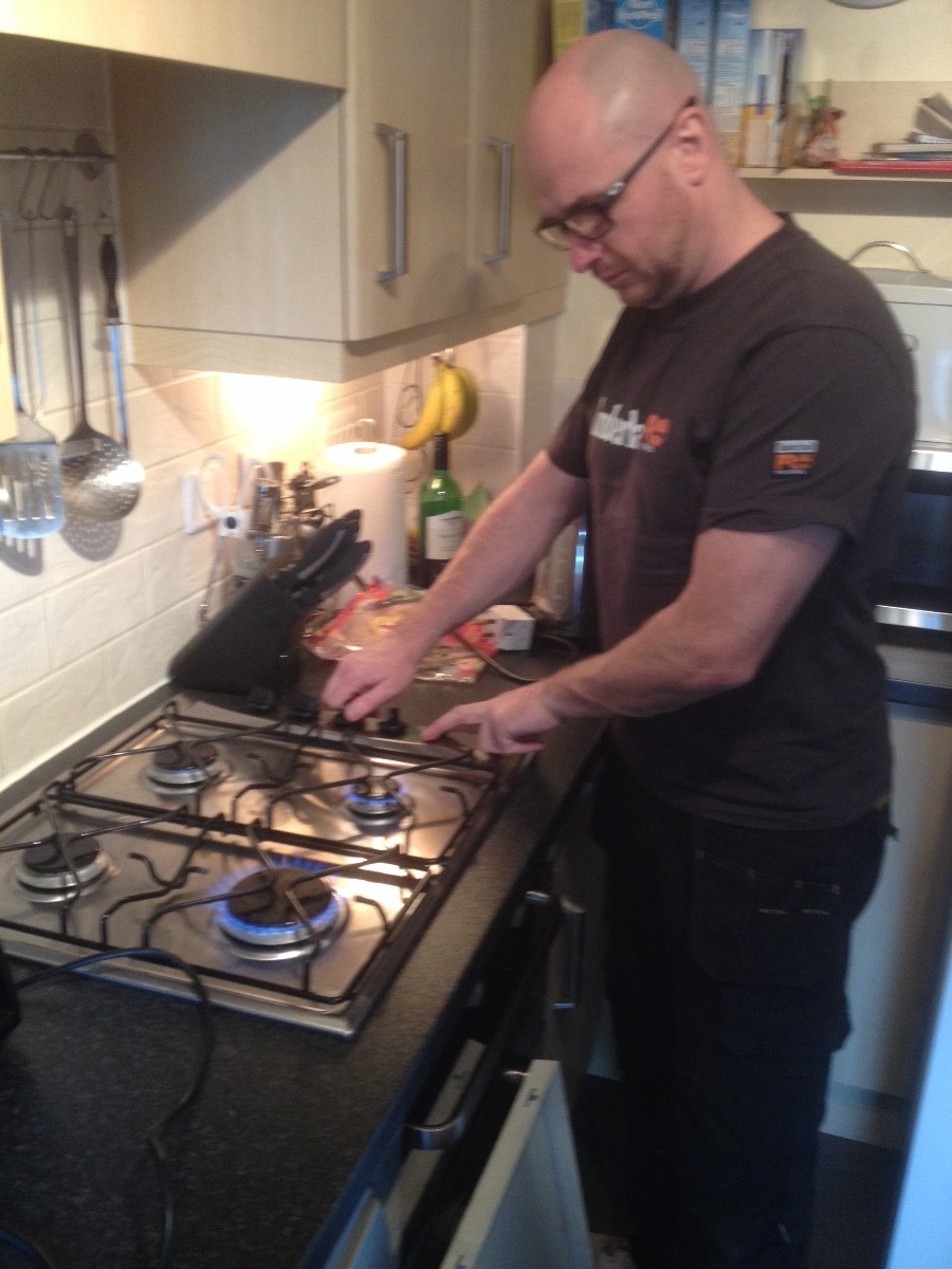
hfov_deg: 40.7
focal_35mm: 35
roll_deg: -0.7
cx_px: 476
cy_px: 634
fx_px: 1283
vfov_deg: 52.6
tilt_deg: -24.8
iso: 160
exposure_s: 1/20
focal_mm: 4.28
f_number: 2.4
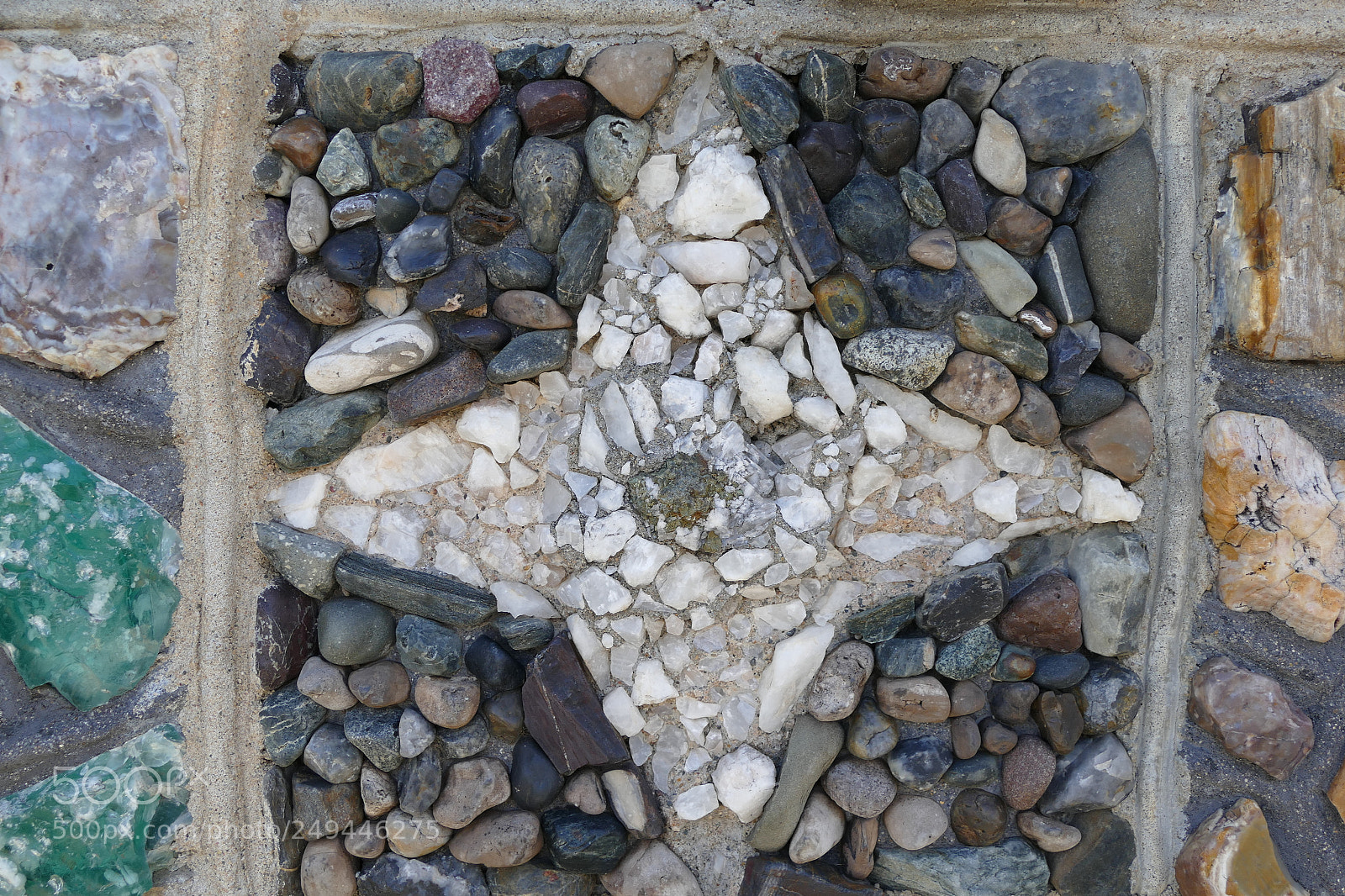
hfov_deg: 50.7
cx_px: 672
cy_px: 448
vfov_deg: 35.0
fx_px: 1419
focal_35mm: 38
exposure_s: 1/250
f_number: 3.1
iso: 125
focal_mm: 13.97
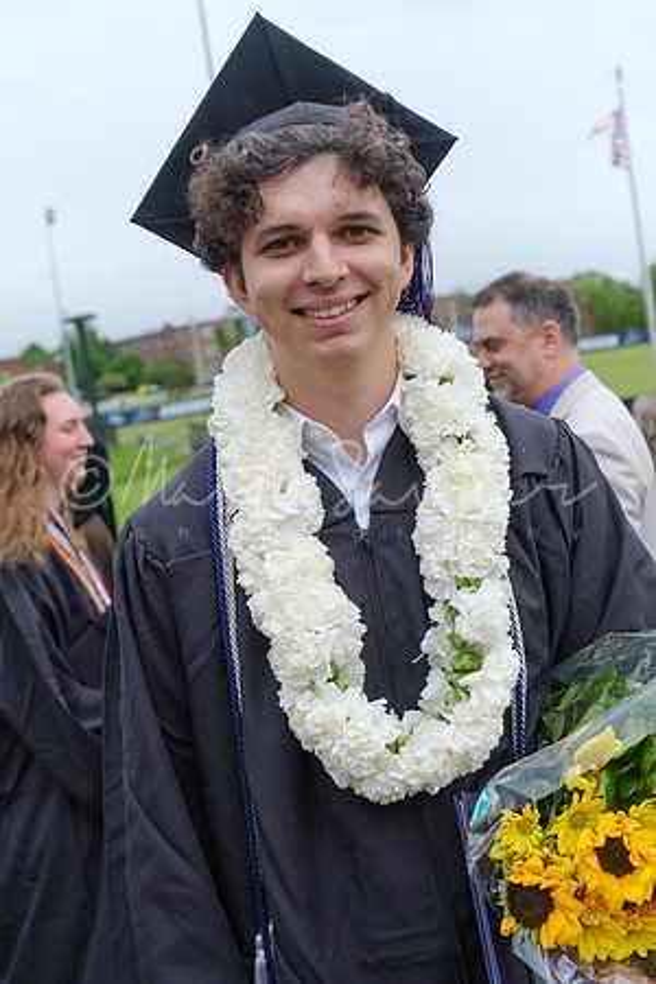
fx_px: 1312
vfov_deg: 41.1
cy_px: 492
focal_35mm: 48
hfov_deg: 28.1
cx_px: 328
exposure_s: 1/8000
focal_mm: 32.1
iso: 1250
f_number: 4
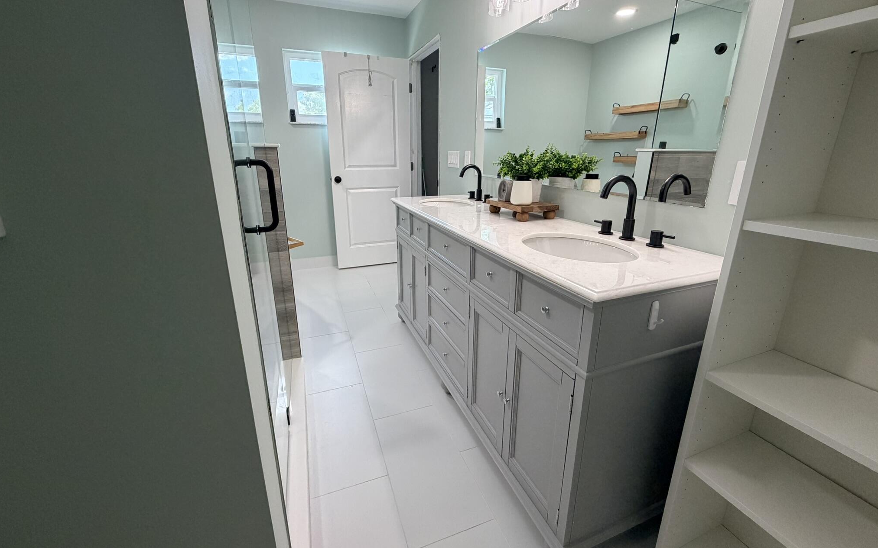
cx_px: 439
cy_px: 254
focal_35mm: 15
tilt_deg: -17.0
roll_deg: -0.1
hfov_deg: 101.5
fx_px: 359
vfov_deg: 74.7
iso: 250
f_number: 2.2
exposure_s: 1/120
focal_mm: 2.22
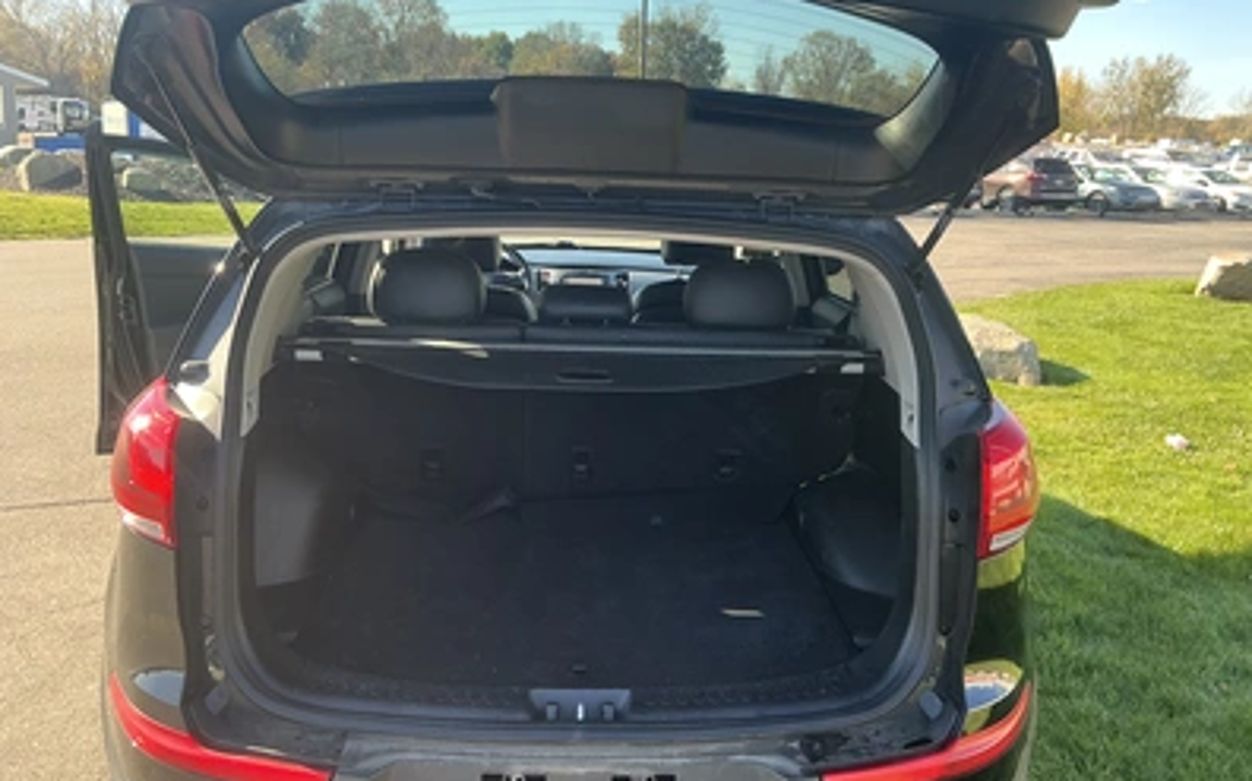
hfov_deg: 62.9
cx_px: 623
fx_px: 1023
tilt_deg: -10.2
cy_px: 354
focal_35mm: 30
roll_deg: -2.3
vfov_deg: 41.7
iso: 25
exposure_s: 1/172
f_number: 1.8
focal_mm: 3
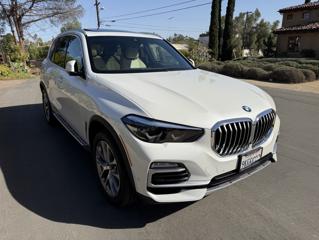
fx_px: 221
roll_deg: +1.3
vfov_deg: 56.8
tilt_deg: -17.1
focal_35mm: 24
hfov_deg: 71.6
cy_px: 120
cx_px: 160
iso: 80
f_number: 1.78
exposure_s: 1/6711
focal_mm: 6.76
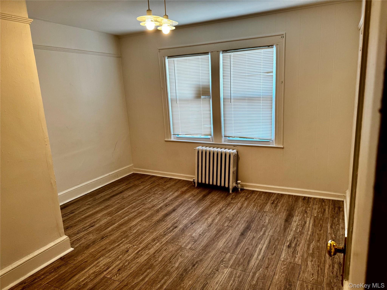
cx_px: 194
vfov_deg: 56.8
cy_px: 145
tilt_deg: -13.2
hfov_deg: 71.6
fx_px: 268
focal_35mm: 24
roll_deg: +3.2
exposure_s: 1/120
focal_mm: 6.76
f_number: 1.78
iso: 100
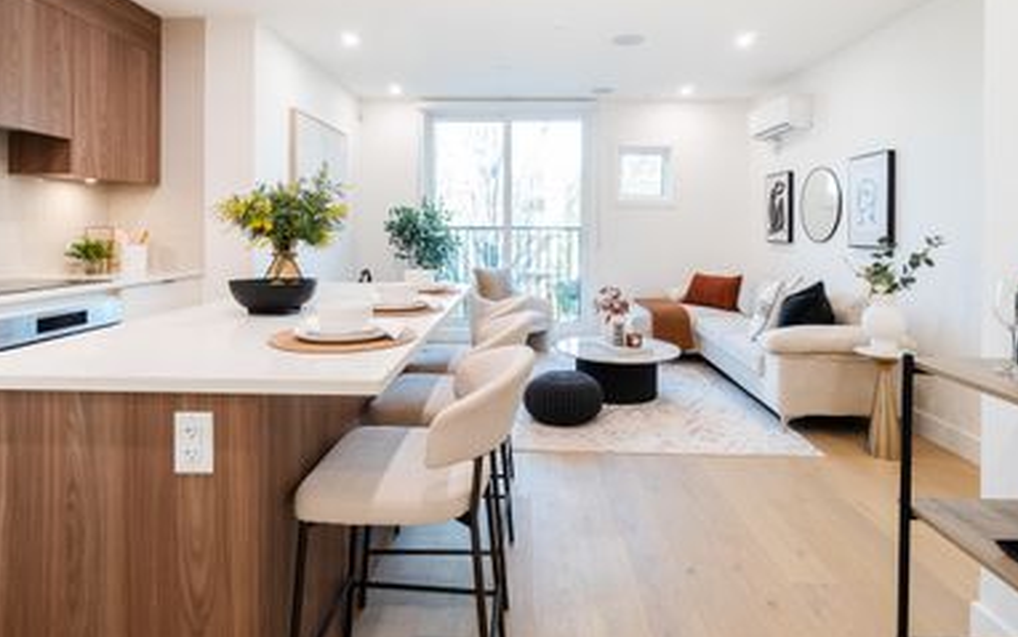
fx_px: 555
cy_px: 239
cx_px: 517
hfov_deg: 85.0
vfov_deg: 58.9
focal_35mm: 20
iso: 200
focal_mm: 10
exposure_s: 1/5
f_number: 8
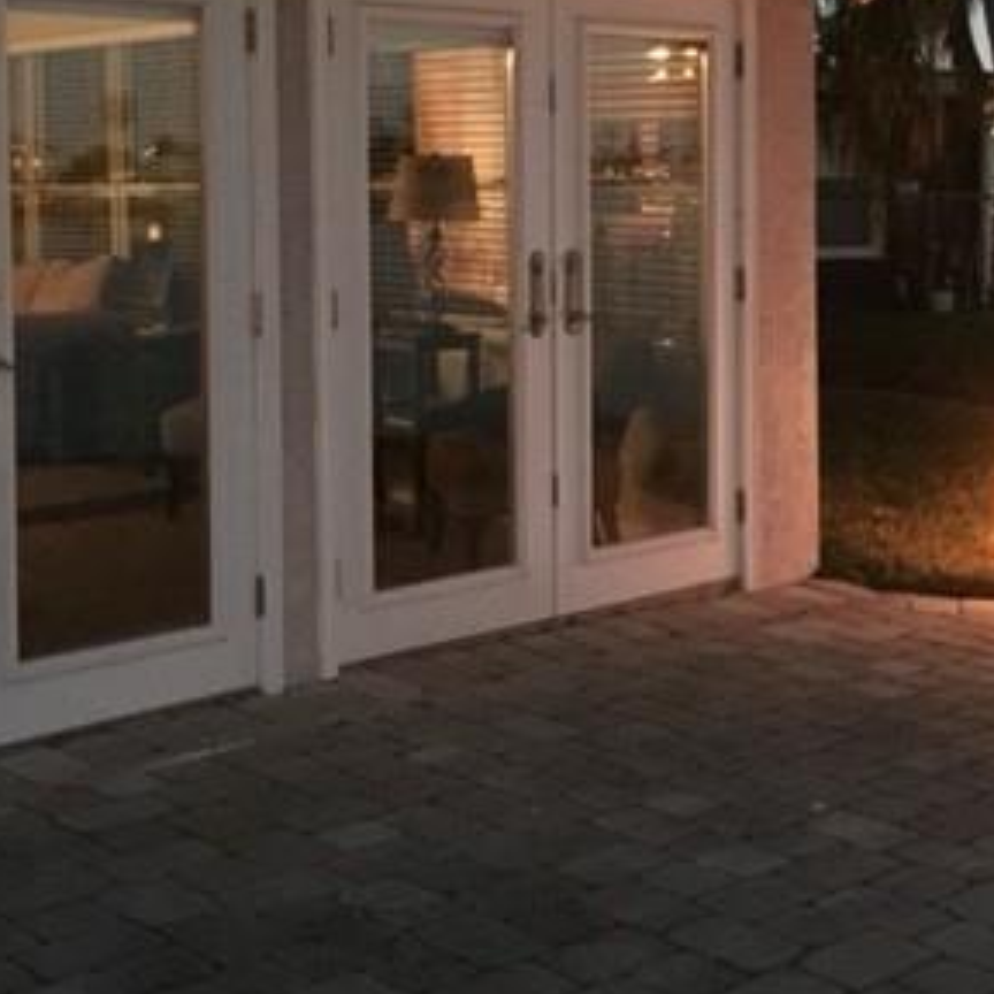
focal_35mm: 57
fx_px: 1852
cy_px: 283
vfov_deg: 29.7
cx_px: 642
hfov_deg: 29.9
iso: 400
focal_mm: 4.15
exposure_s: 1/4
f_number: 2.2
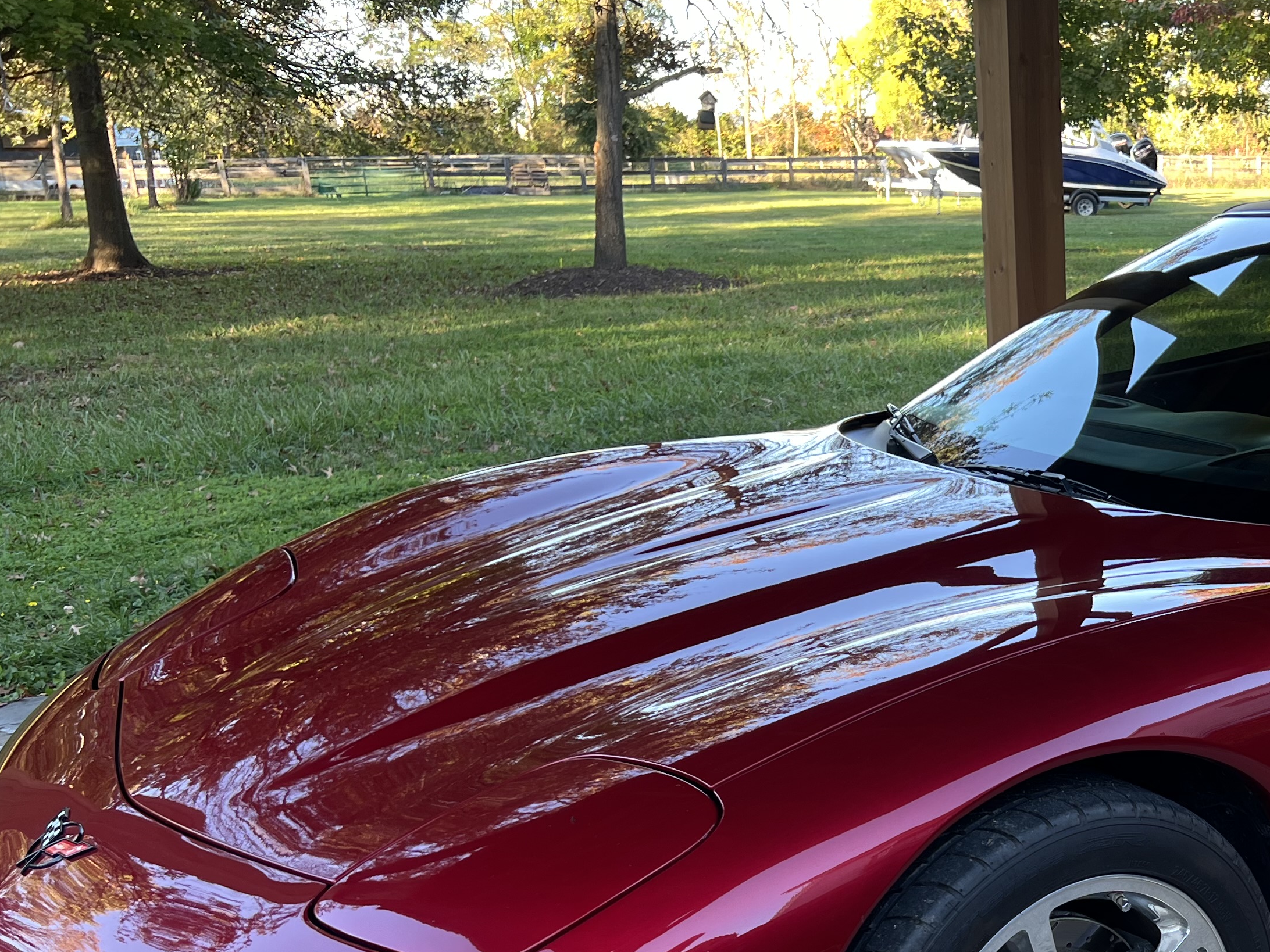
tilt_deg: -19.7
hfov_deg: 37.1
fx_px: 1761
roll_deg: +0.4
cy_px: 778
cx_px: 1141
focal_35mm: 48
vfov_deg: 29.5
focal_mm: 5.7
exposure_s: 1/121
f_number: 1.5
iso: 40
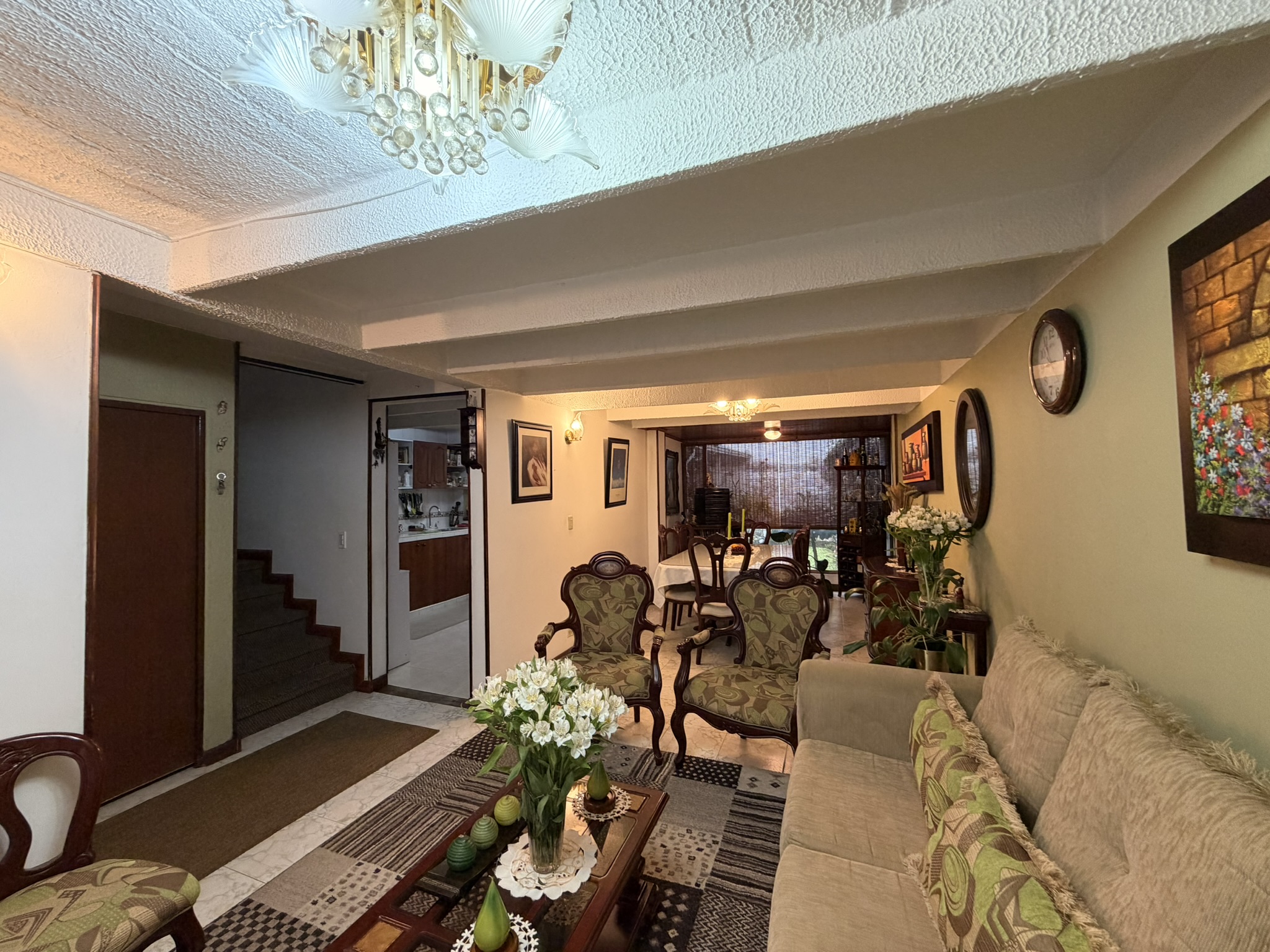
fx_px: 514
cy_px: 476
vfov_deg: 85.7
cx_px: 635
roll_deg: +1.1
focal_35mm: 14
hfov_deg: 102.1
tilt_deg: +2.1
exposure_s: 1/60
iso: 200
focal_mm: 2.22
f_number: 2.2
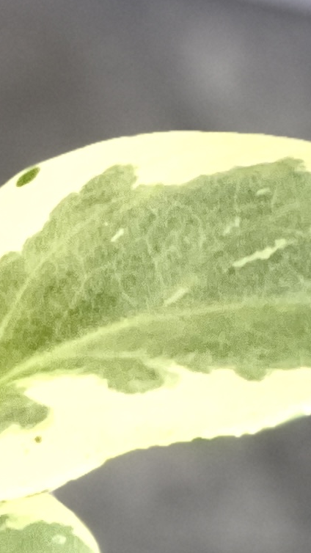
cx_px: -375
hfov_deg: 3.2
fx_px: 5470
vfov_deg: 5.8
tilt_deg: -48.3
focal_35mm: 373
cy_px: 380
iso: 200
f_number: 2.2
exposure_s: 1/121
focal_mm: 7.5
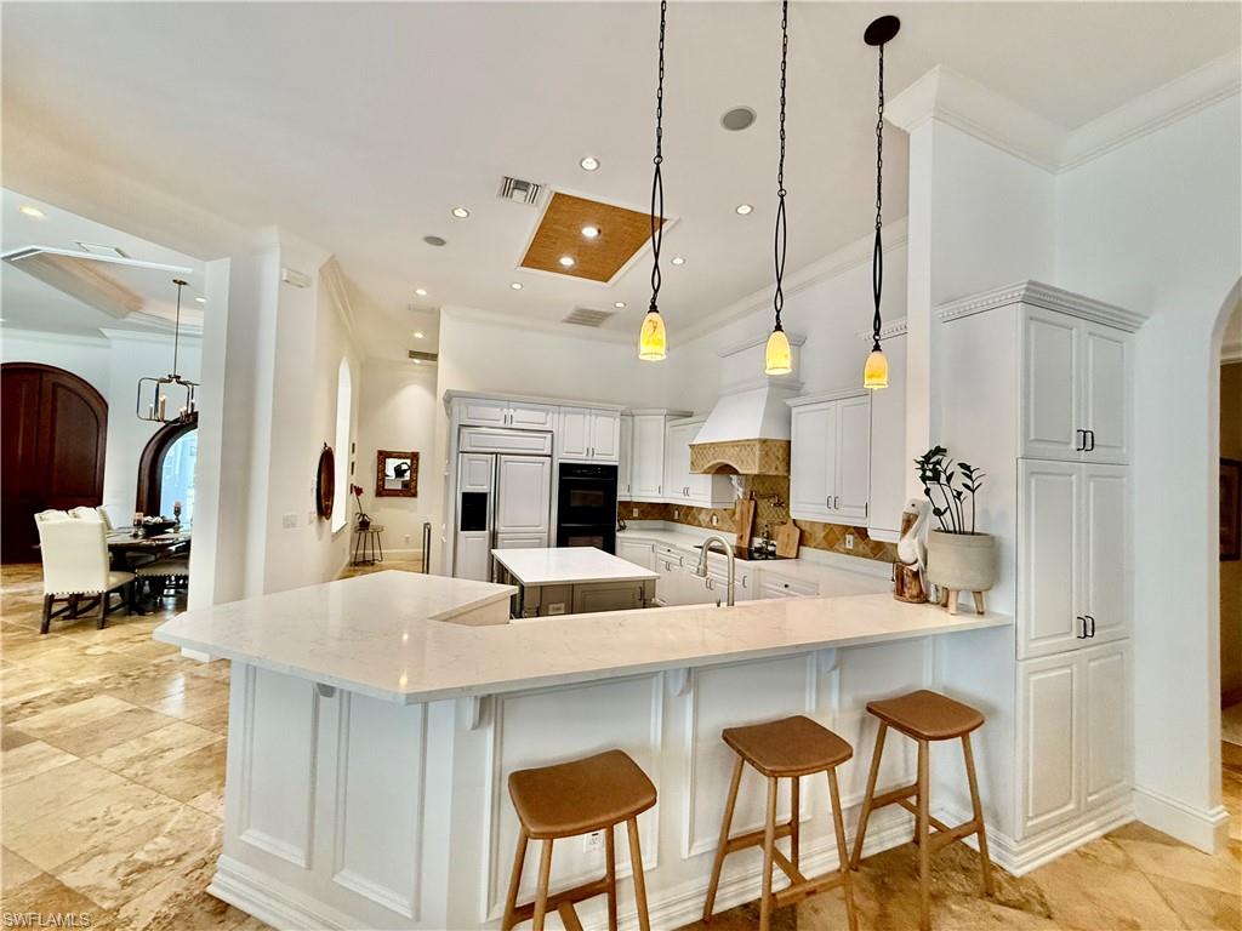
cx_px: 621
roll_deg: -1.3
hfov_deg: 102.1
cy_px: 466
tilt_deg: +2.1
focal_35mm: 14
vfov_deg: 85.7
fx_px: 502
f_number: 2.2
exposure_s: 1/120
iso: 320
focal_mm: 2.22
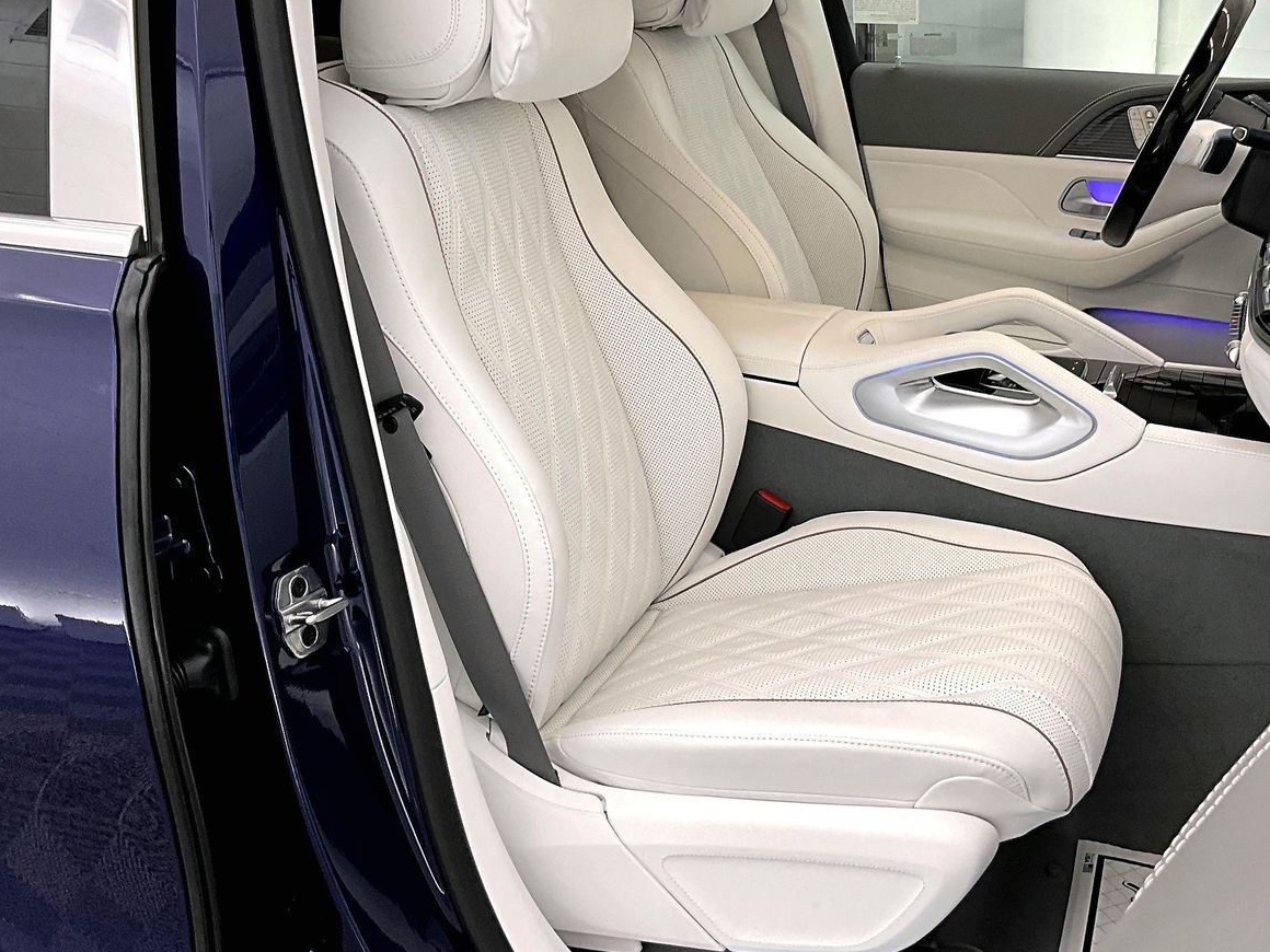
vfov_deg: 35.6
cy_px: 322
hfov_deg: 46.7
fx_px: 1468
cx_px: 704
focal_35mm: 40
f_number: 1.8
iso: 50
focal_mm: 3
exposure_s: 1/60
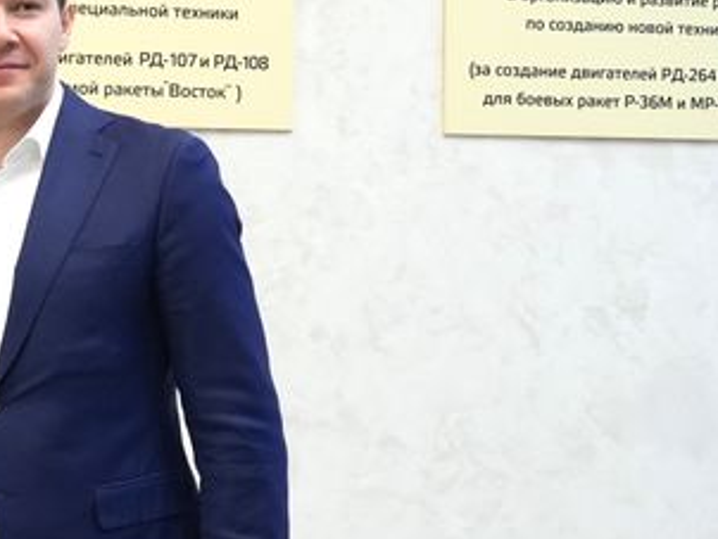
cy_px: 245
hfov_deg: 17.5
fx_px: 2263
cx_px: -37
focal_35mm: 109
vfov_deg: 13.6
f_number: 5.6
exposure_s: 1/160
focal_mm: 33
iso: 3200
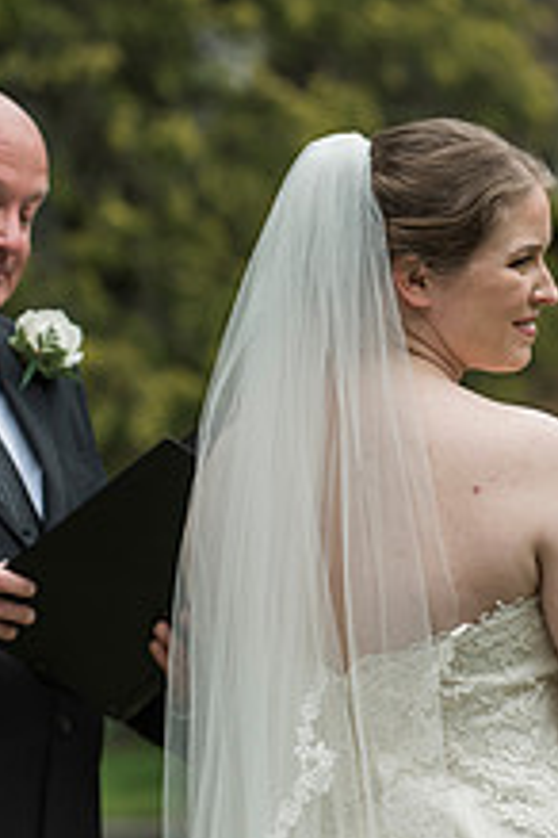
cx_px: 405
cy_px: 199
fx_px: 5742
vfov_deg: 8.3
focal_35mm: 247
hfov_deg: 5.6
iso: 800
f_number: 4
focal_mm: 120
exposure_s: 1/1250
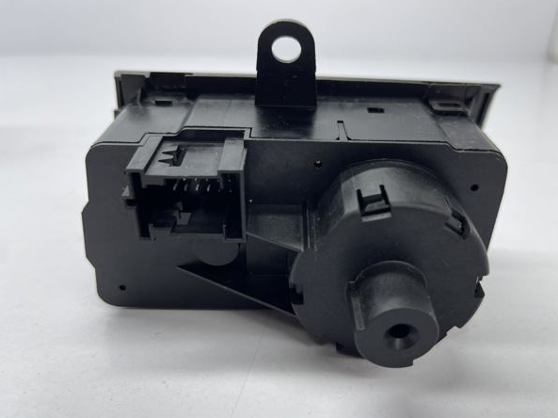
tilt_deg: -25.7
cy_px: 220
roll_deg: -0.6
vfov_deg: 51.3
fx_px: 435
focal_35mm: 27
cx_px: 300
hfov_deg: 65.3
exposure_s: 1/246
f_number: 1.6
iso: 32
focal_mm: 5.1
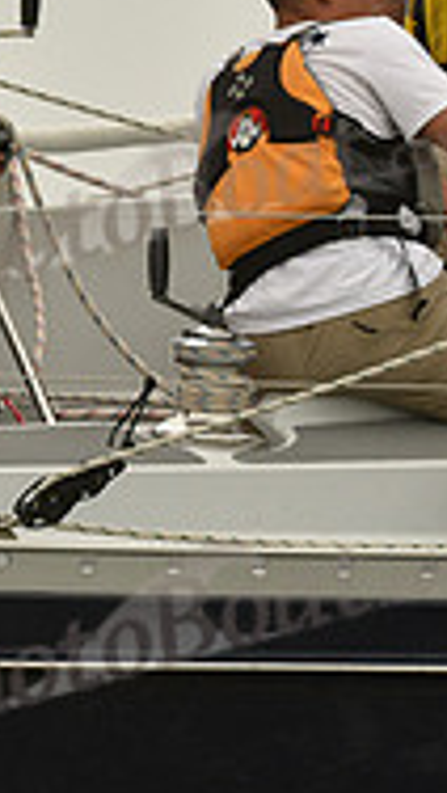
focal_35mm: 646
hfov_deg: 1.9
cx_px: -329
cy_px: 40
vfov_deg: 3.3
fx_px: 13588
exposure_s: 1/800
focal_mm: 200
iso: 400
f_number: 8
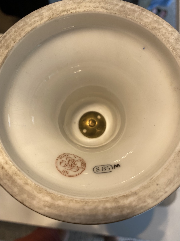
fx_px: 180
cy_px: 120
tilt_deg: -76.1
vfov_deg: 67.3
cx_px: 90
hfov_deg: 53.1
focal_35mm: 26
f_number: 1.8
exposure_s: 1/122
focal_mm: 4.25
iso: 100
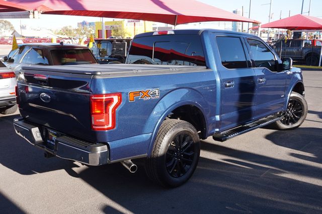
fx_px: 308
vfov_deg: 38.3
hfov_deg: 55.1
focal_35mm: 34
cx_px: 161
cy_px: 107
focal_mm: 23
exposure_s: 1/100
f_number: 7.1
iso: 100
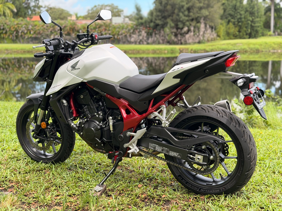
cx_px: 141
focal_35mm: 48
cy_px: 106
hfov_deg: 39.7
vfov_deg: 30.3
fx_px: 391
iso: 80
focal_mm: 6.76
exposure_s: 1/1041
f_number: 1.78
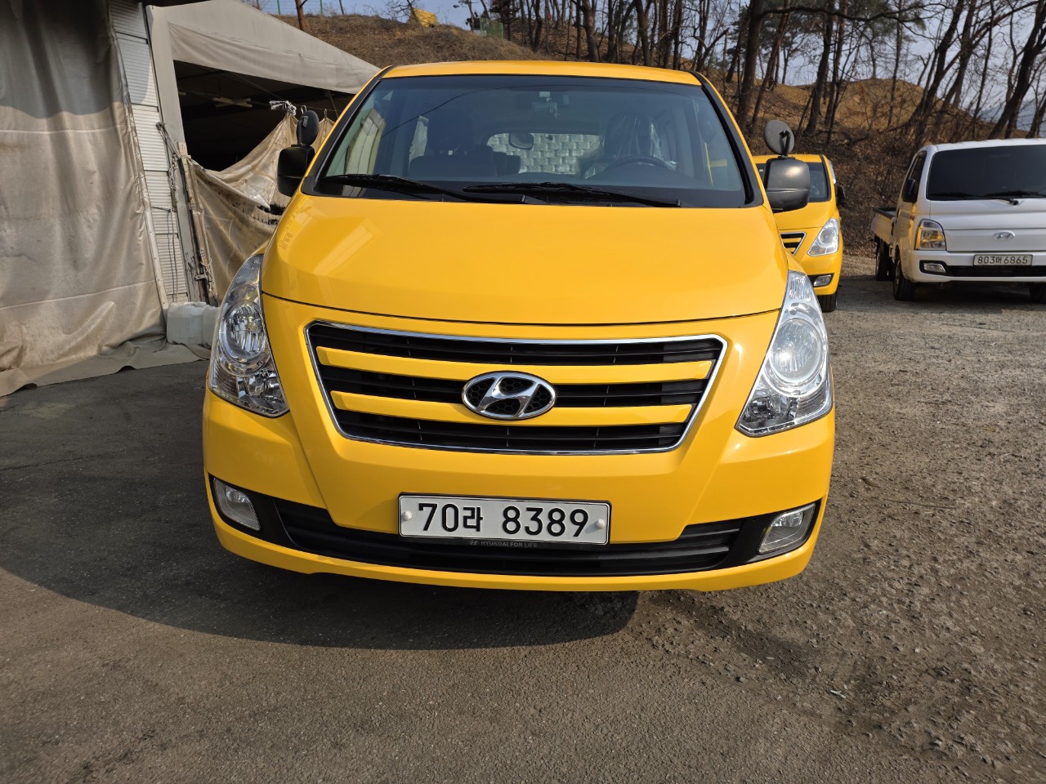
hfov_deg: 73.9
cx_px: 523
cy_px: 392
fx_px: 695
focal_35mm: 23
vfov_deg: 58.9
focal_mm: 6.25
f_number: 1.7
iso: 80
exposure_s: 1/6574
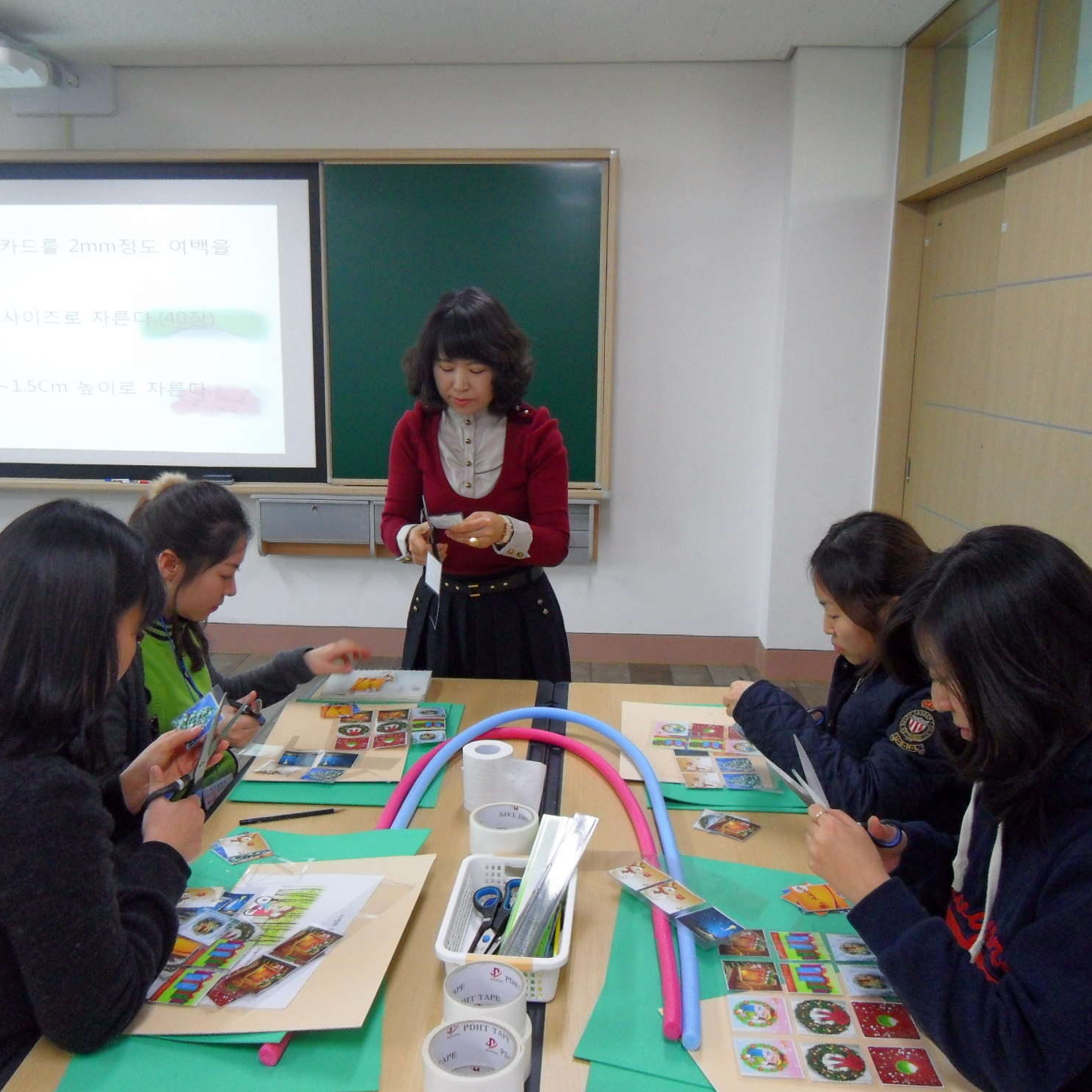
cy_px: 544
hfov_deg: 55.6
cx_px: 516
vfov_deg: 55.6
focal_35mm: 29
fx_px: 1035
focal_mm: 4.3
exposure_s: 1/45
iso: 200
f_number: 2.8
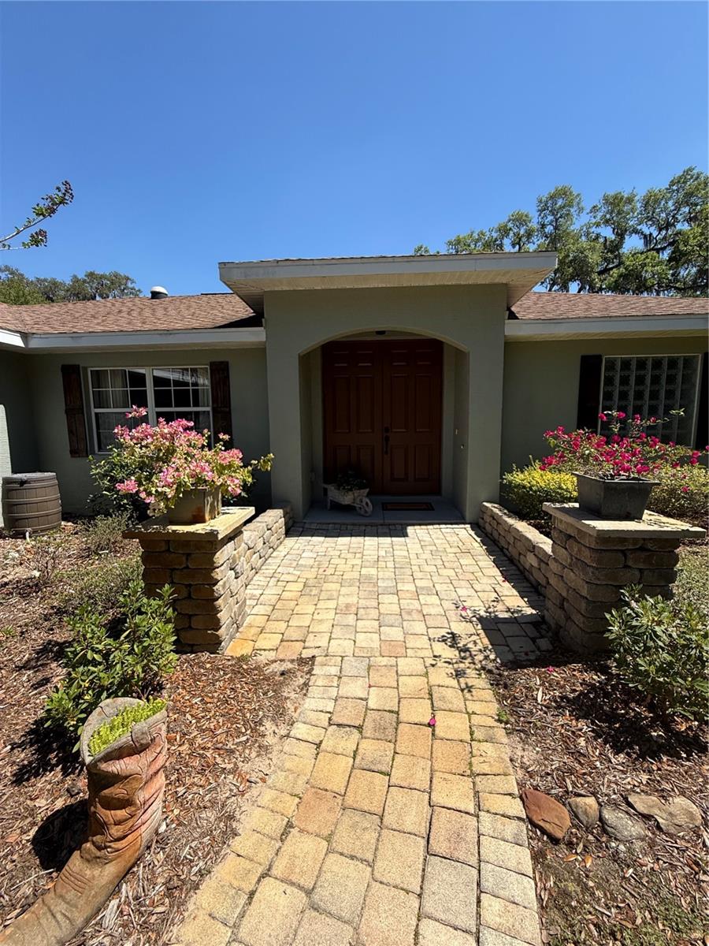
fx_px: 382
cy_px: 473
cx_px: 354
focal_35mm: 14
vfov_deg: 102.1
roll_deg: +0.6
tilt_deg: -6.7
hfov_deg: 85.7
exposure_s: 1/1795
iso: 50
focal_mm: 2.22
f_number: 2.2
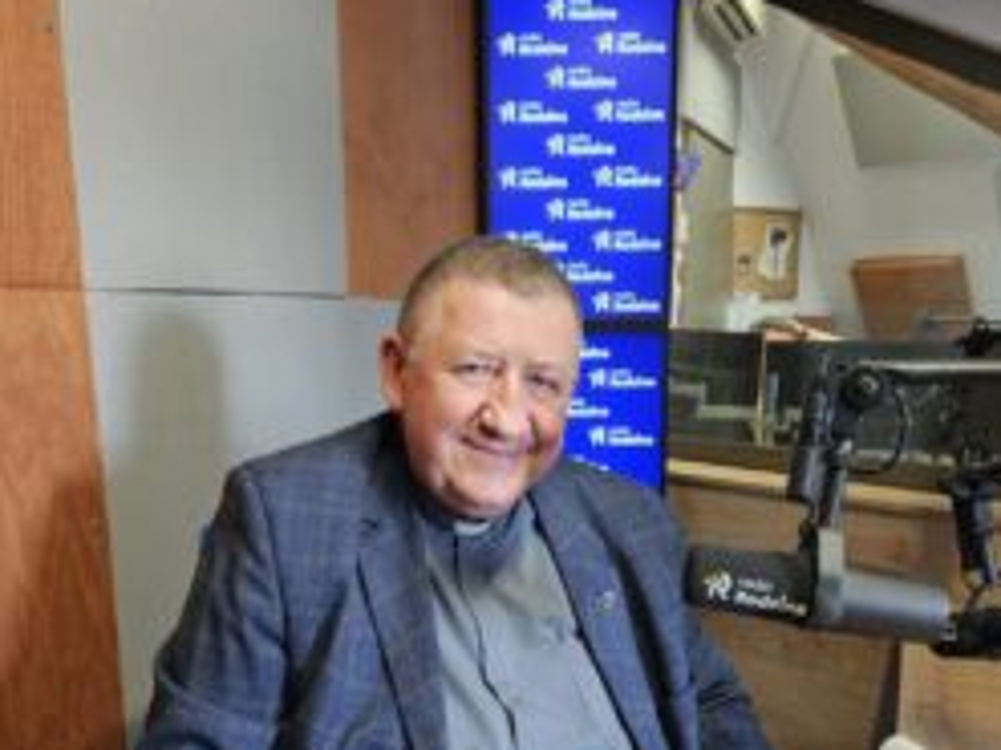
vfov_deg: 42.3
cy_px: 507
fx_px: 954
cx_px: 513
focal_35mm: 33
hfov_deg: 55.4
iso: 640
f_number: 1.8
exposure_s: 1/100
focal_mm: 5.4
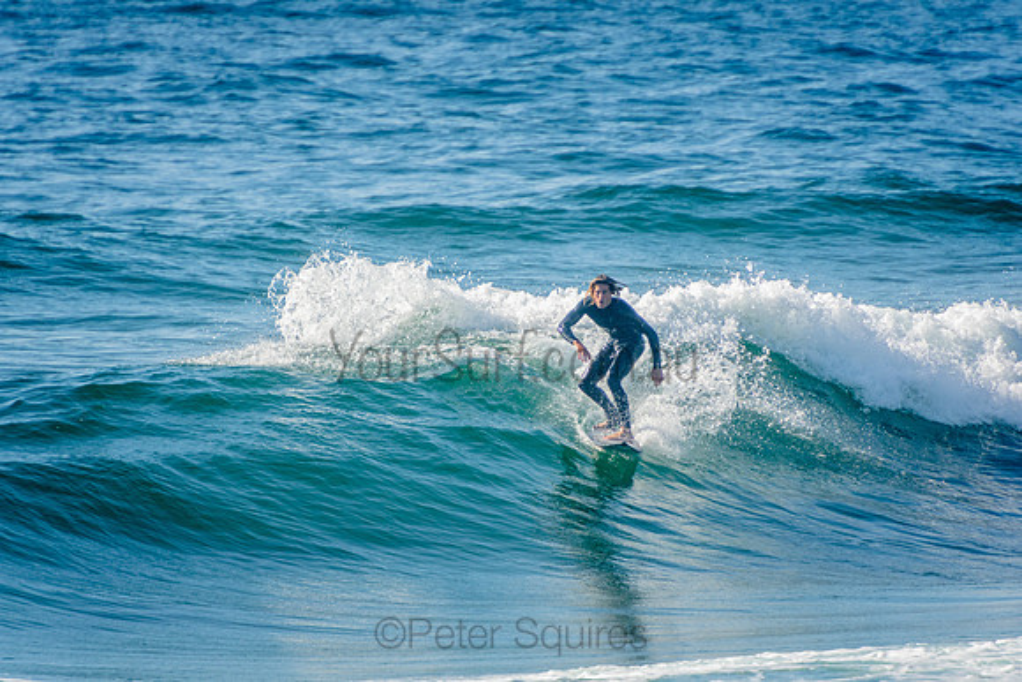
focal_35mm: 600
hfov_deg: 3.4
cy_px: 341
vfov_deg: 2.3
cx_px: 511
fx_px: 17037
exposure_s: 1/1250
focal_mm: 400
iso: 250
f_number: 5.6
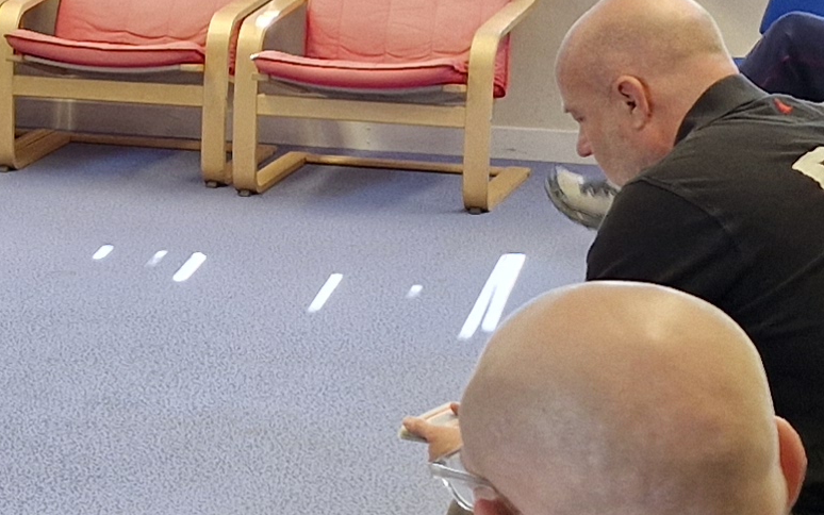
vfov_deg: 10.4
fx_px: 2830
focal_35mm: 126
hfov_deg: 15.6
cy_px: 258
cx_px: -297
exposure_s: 1/100
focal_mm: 5.54
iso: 125
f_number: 1.8
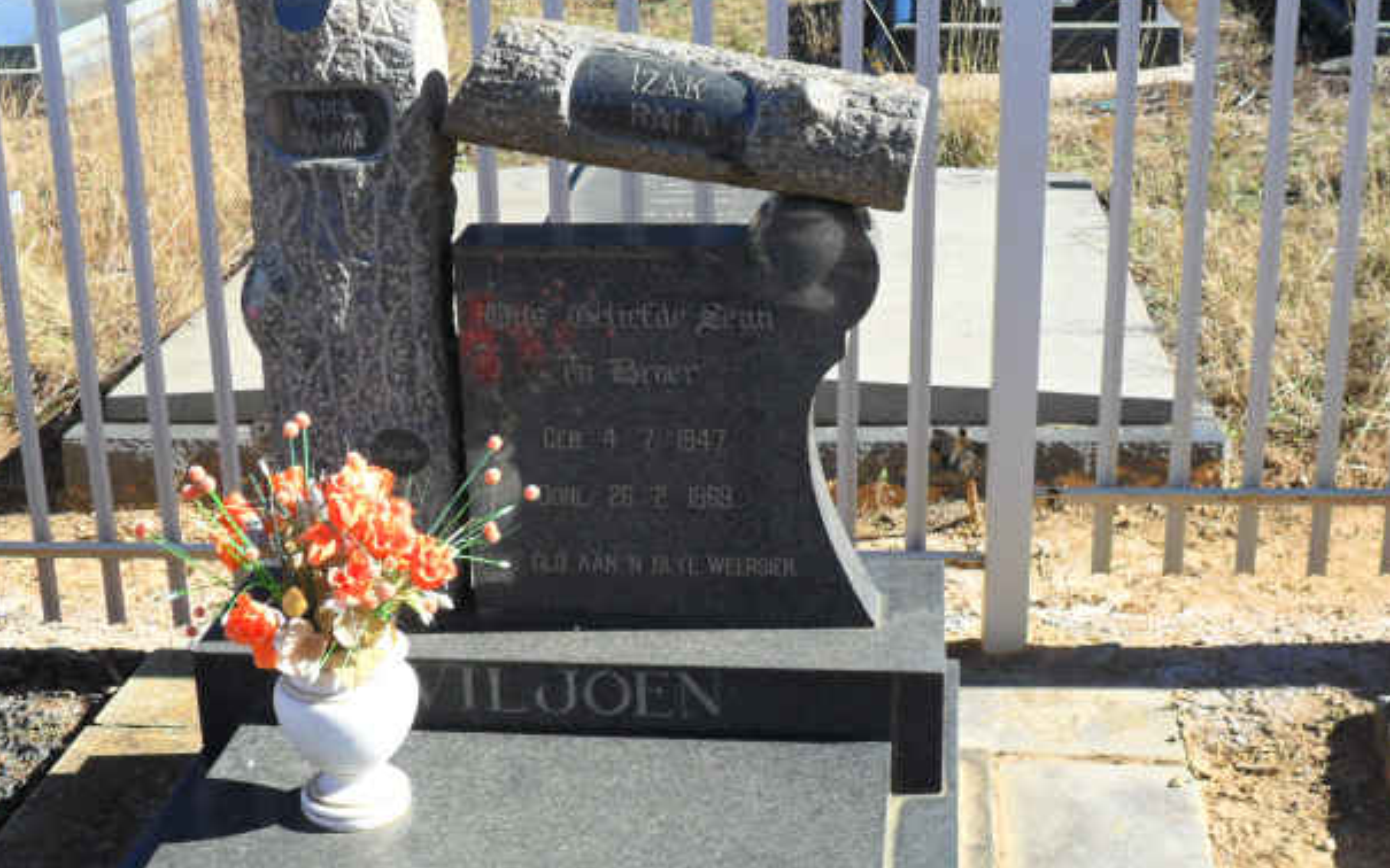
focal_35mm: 56
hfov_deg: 36.3
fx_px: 2121
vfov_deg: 23.1
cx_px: 694
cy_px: 499
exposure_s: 1/250
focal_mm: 9.3
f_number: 5
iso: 100
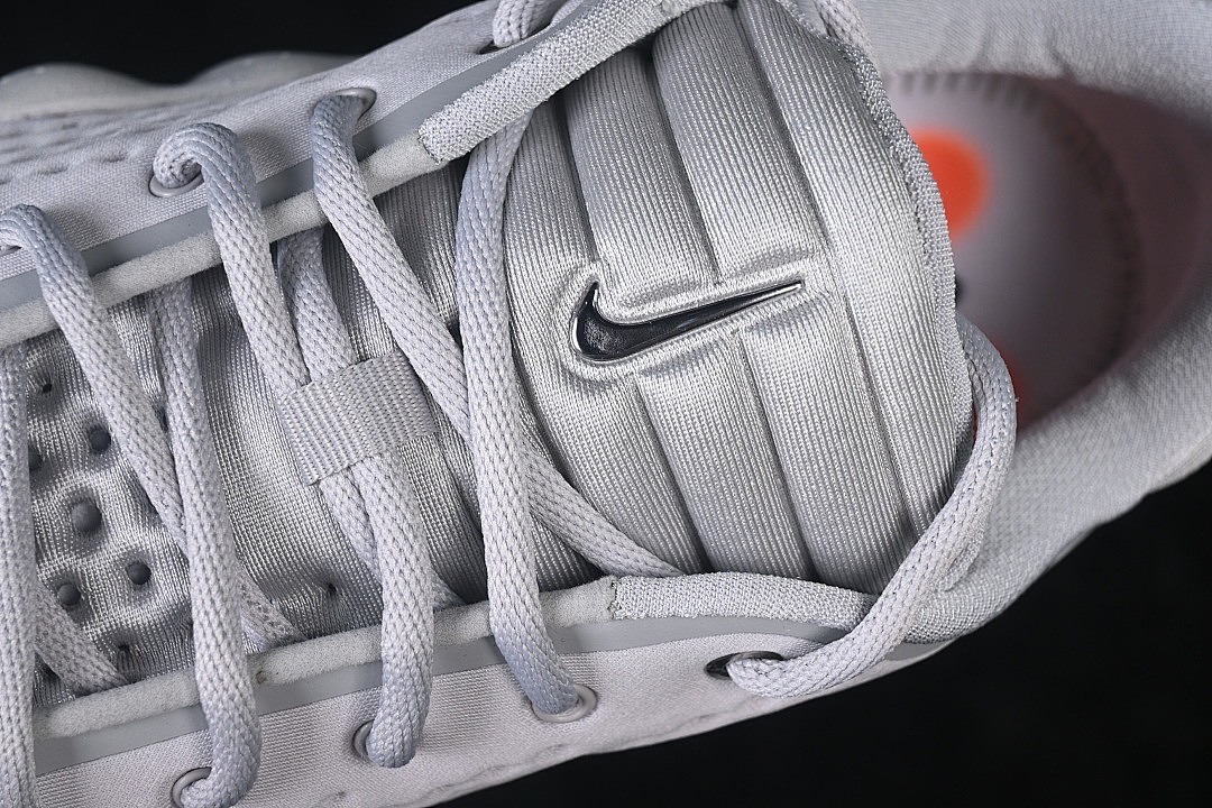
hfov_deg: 27.0
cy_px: 404
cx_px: 606
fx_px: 2525
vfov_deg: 18.2
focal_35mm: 75
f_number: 7.1
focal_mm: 50
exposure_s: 1/80
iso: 160
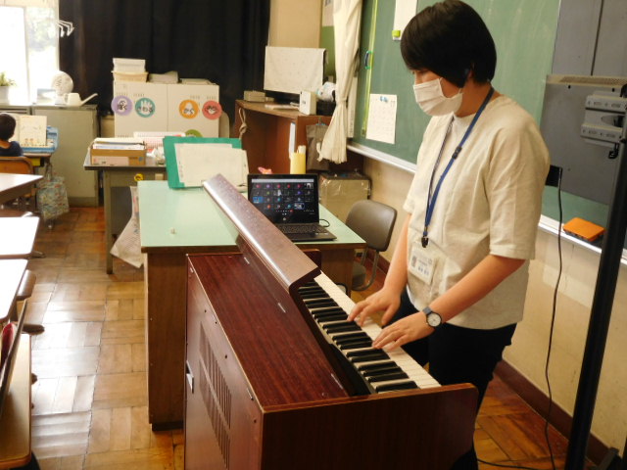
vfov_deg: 40.7
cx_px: 314
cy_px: 235
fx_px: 634
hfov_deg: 52.6
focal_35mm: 35
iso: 250
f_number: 3.8
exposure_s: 1/30
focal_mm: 6.2
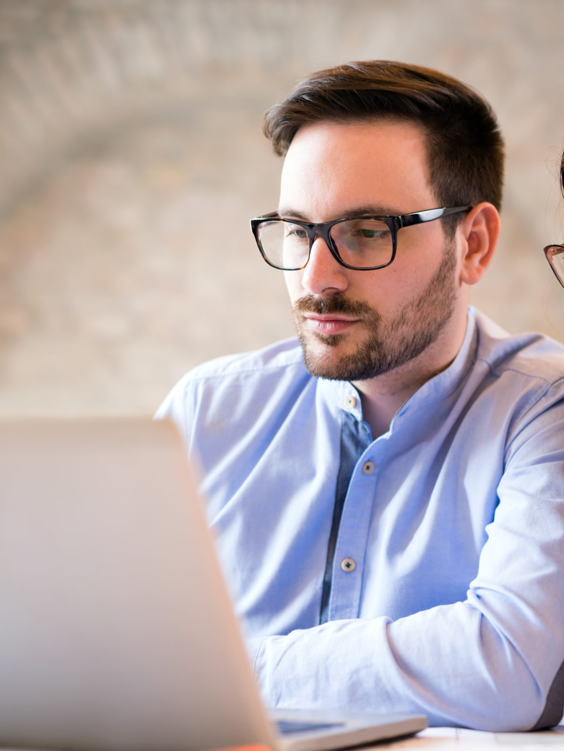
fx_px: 1586
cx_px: 534
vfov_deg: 26.7
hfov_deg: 19.7
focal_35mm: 73
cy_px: 371
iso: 640
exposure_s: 1/160
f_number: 2
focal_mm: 50
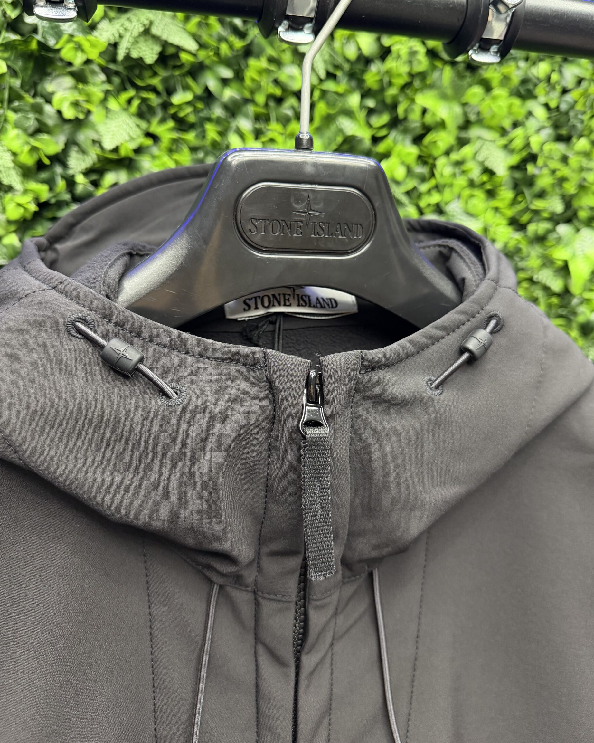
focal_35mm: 26
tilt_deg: -6.7
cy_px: 343
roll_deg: -1.0
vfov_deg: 65.9
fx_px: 571
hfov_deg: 54.9
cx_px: 303
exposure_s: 1/50
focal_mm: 6.76
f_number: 1.78
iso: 500
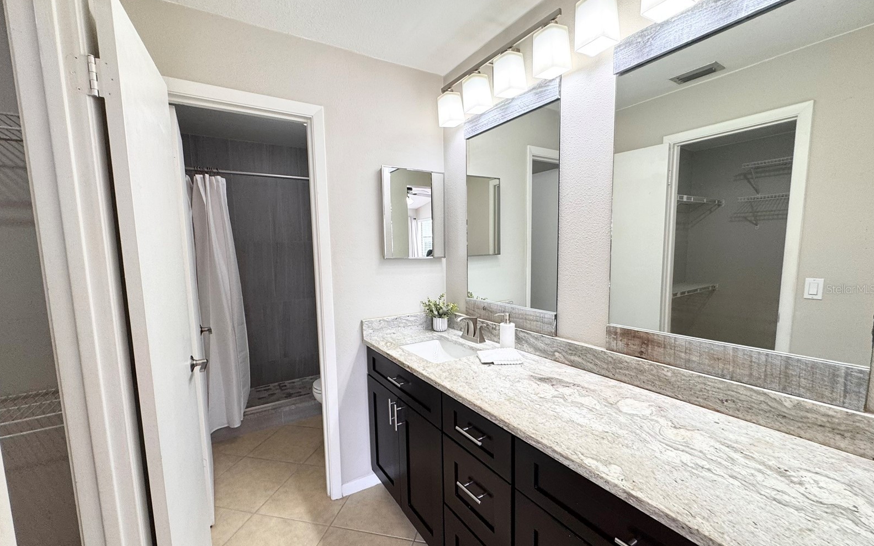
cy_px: 289
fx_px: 357
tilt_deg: -6.0
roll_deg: +1.3
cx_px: 437
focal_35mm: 15
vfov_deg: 74.7
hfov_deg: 101.5
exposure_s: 1/120
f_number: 2.2
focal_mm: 2.22
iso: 100
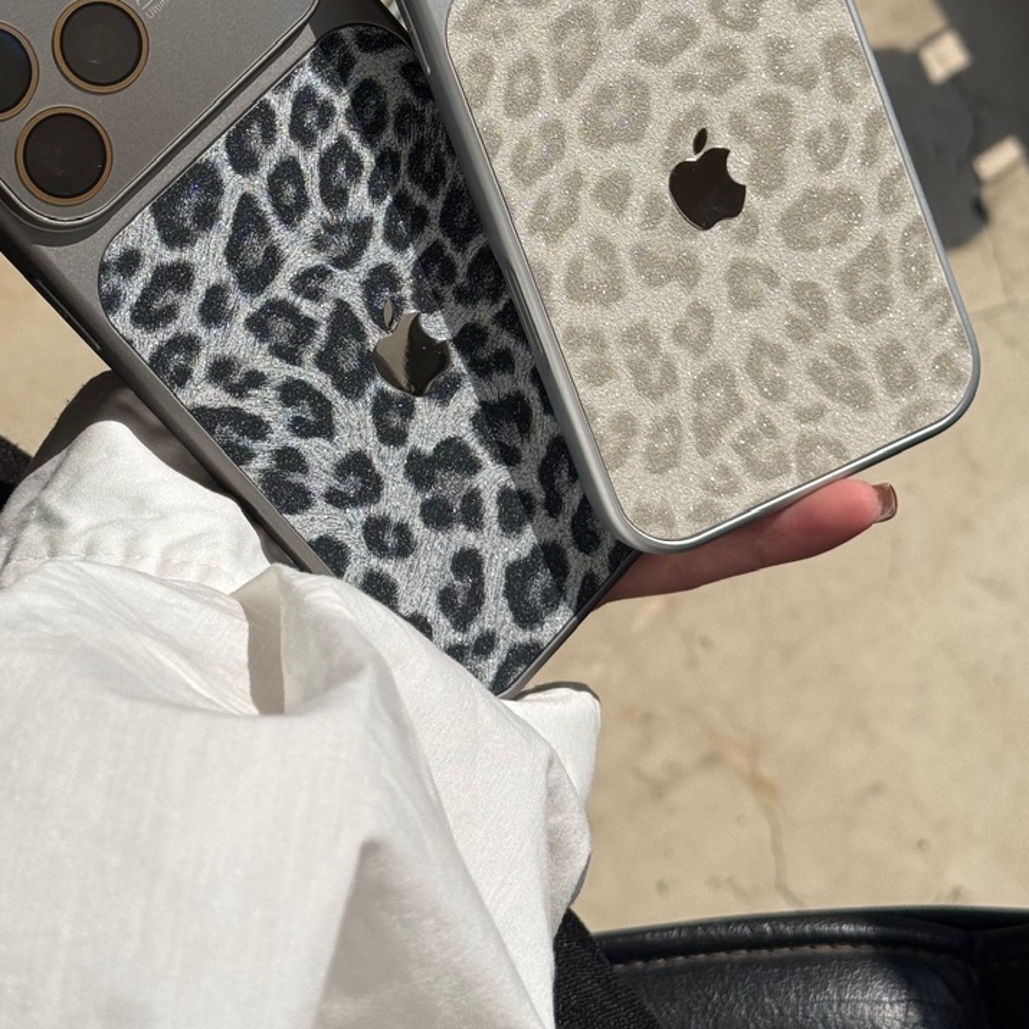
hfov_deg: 22.7
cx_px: 440
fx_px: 2556
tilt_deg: -50.1
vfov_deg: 22.3
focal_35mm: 76
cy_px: 151
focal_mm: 6.76
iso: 80
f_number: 1.78
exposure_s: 1/9901
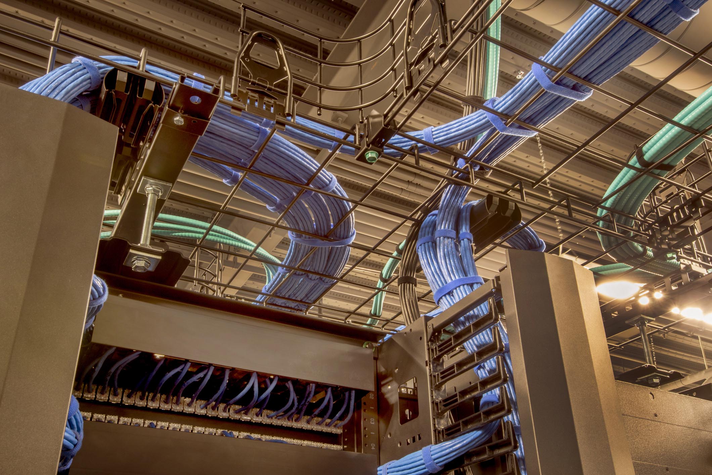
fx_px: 692
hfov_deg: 54.4
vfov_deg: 37.8
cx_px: 356
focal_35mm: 35
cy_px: 238
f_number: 22
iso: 200
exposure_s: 25
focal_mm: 35
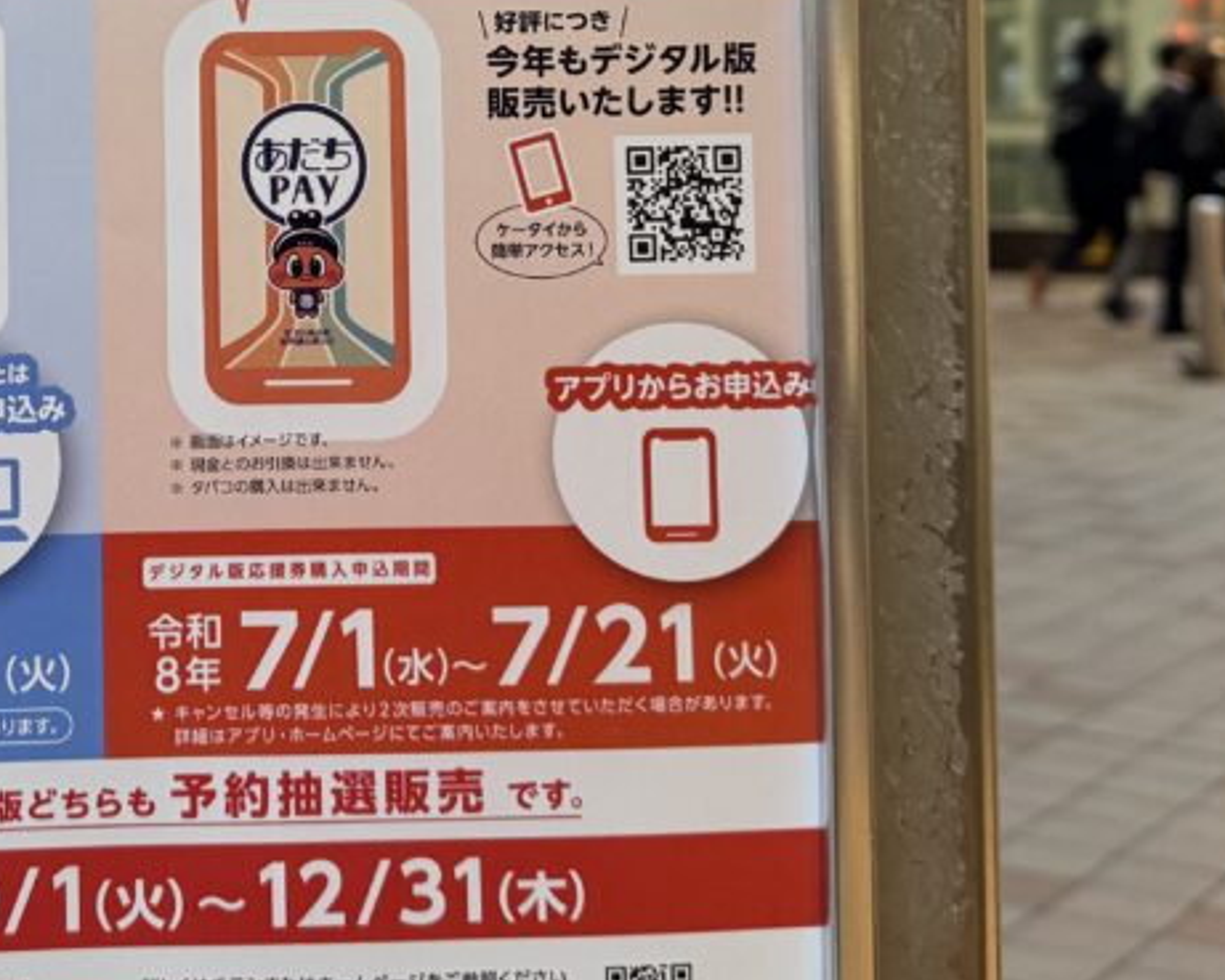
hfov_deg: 28.2
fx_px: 2357
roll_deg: +0.7
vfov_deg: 22.8
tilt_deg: +1.4
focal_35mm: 65
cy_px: 53
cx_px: 157
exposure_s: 1/100
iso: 200
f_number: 1.78
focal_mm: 6.76
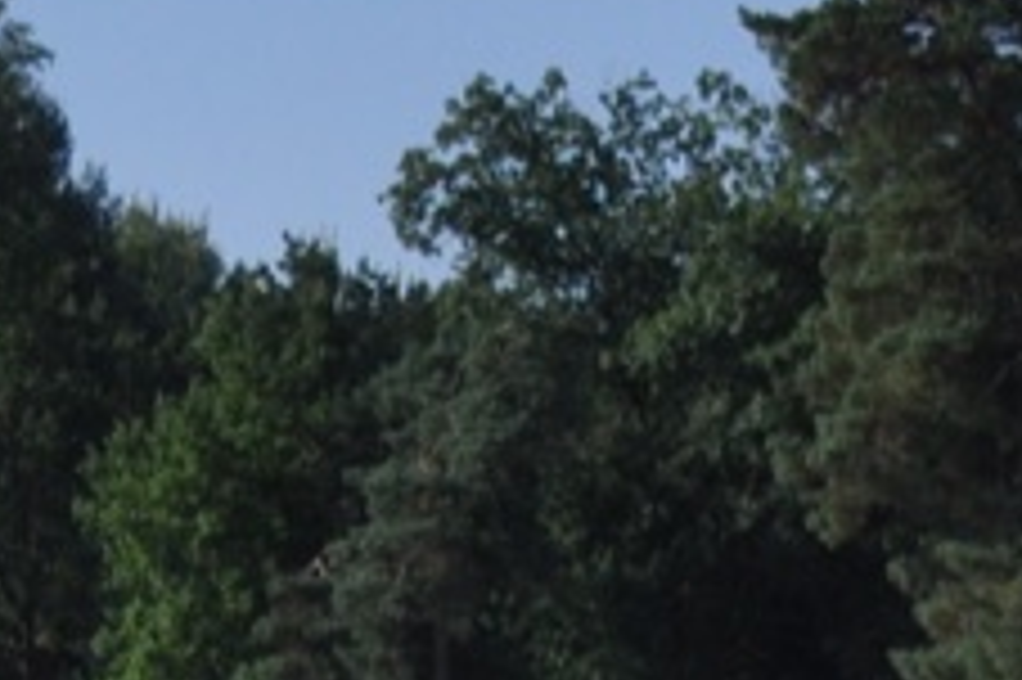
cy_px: 2180
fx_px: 7205
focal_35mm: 254
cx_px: 689
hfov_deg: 8.1
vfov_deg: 5.1
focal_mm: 24
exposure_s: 1/1600
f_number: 6.3
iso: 400
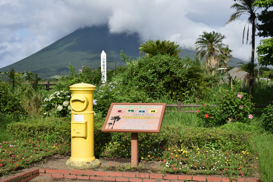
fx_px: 433
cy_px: 91
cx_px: 136
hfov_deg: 35.0
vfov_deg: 23.8
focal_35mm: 57
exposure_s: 1/1000
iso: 100
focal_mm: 38
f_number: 5.6
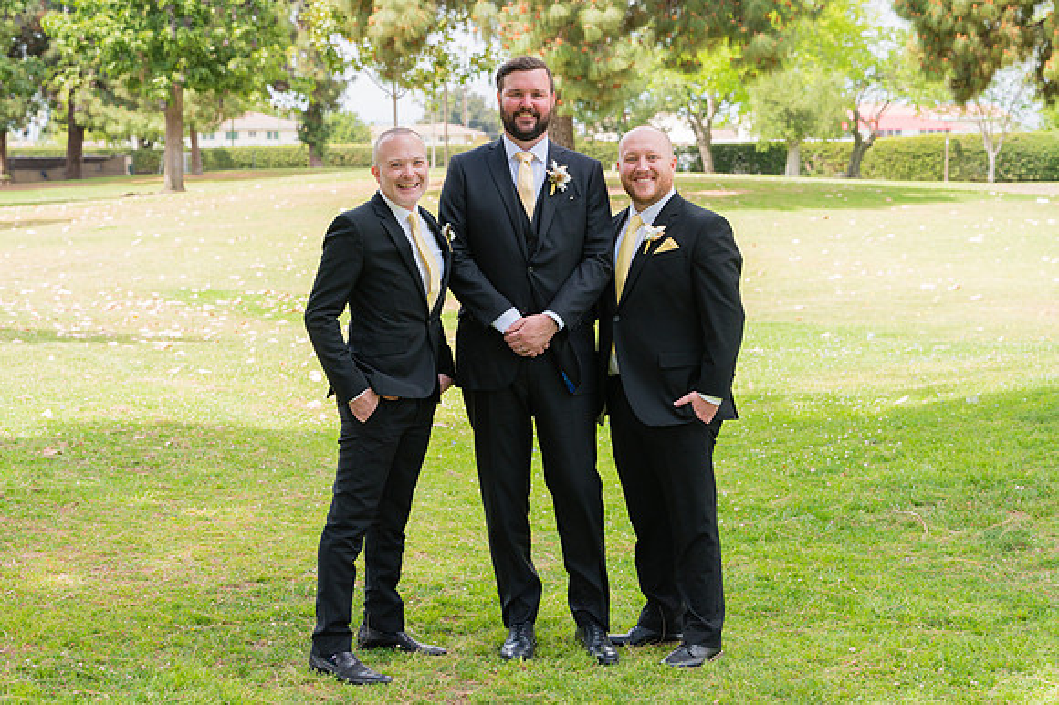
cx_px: 530
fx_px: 2058
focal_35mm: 70
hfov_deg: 28.9
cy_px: 352
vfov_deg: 19.4
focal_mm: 70
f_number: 5.6
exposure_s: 1/1250
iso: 500
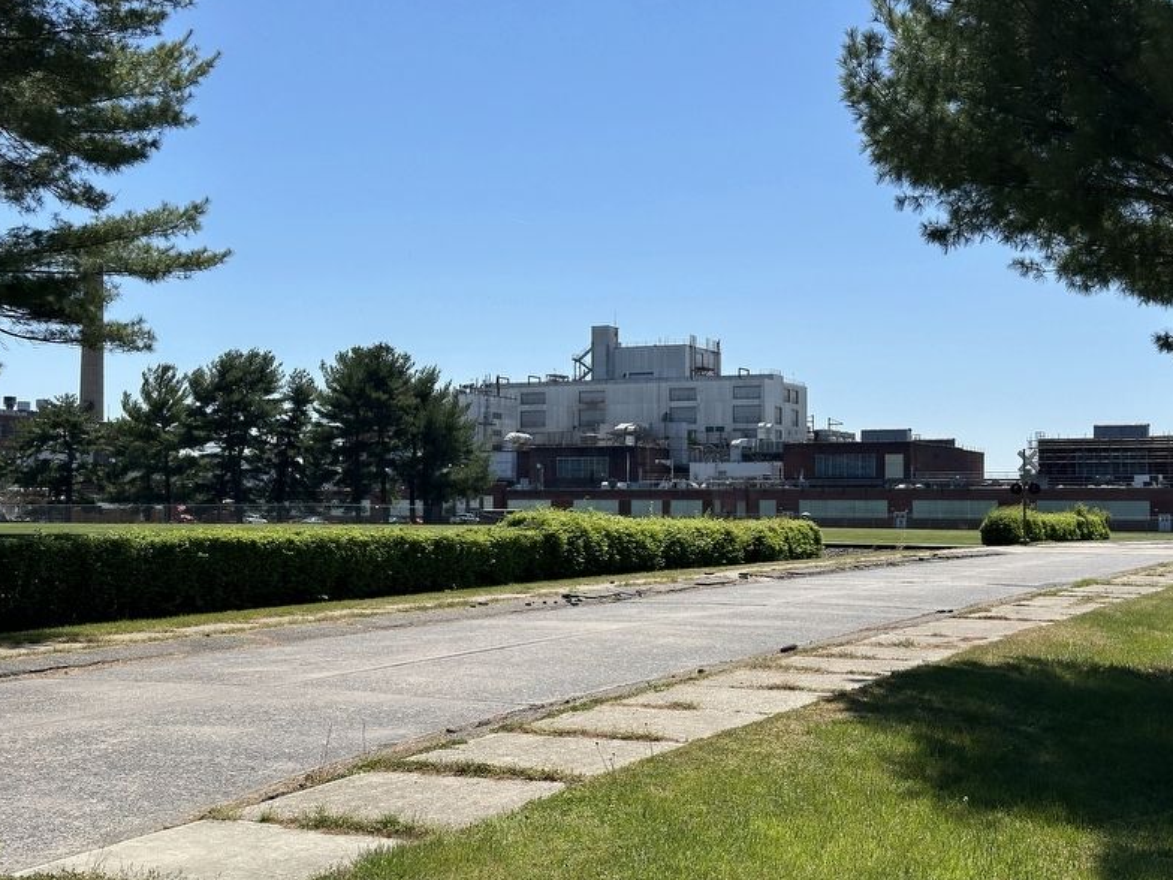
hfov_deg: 38.9
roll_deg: -0.6
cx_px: 584
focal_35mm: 49
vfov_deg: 29.7
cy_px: 434
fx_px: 1660
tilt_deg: +2.7
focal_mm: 6.86
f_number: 1.78
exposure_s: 1/5882
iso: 64
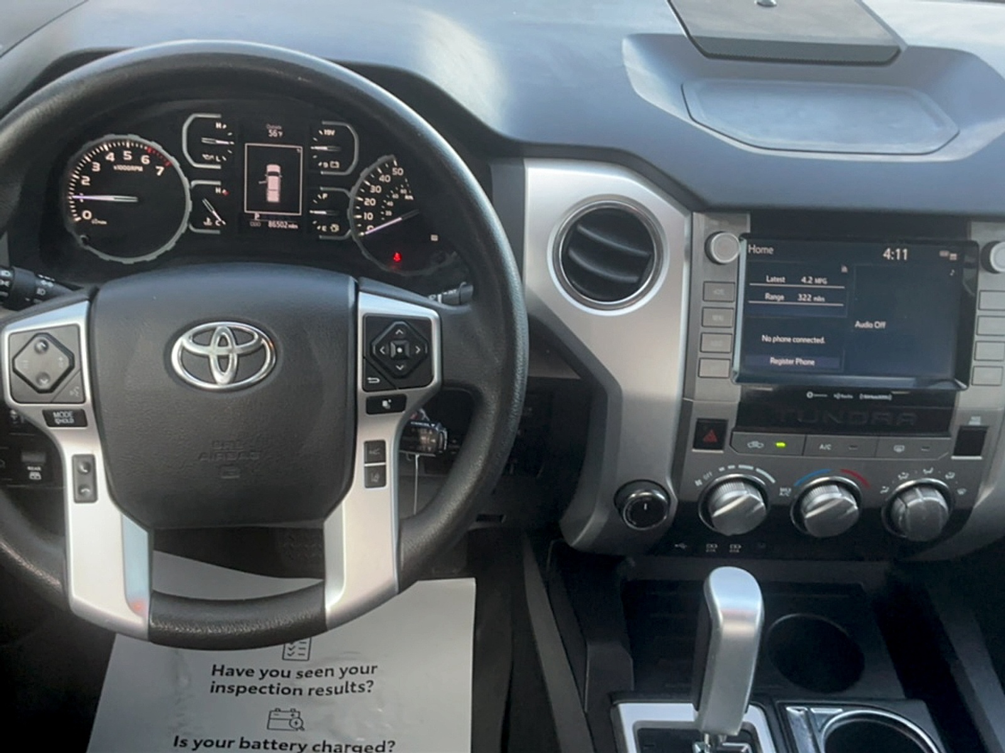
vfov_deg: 39.7
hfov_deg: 51.4
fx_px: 1045
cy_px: 376
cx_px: 502
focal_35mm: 36
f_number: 1.8
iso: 50
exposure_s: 1/60
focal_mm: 3
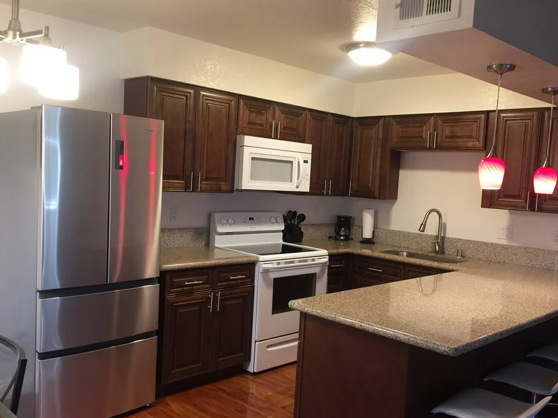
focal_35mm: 33
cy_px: 221
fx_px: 532
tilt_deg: -4.5
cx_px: 307
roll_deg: -4.7
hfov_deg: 55.3
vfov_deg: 42.9
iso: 50
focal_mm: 4.15
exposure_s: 1/15
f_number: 2.2
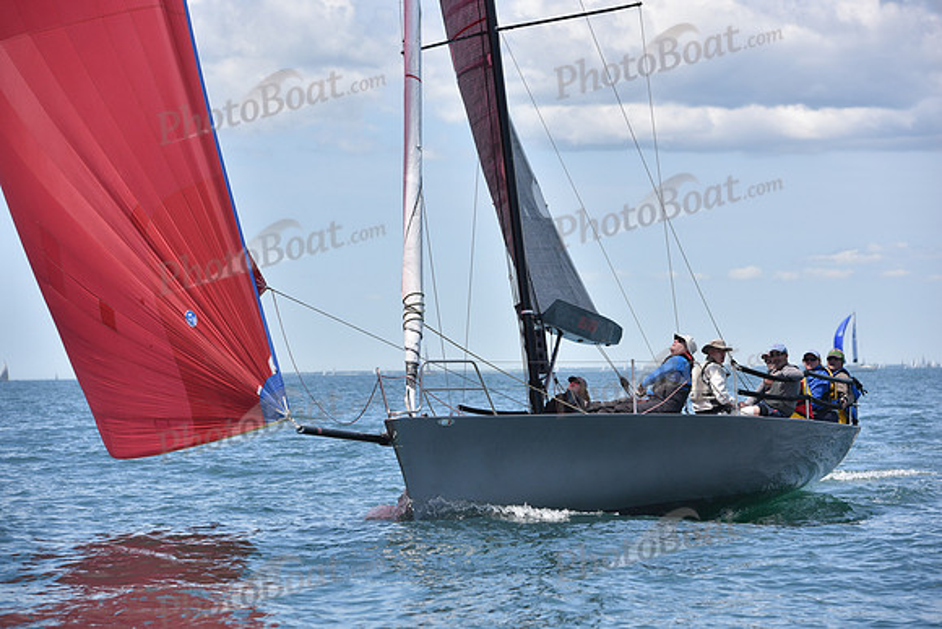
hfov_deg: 15.8
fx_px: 3402
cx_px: 471
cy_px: 314
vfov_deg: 10.6
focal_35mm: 130
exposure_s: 1/800
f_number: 6.3
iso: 400
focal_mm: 130
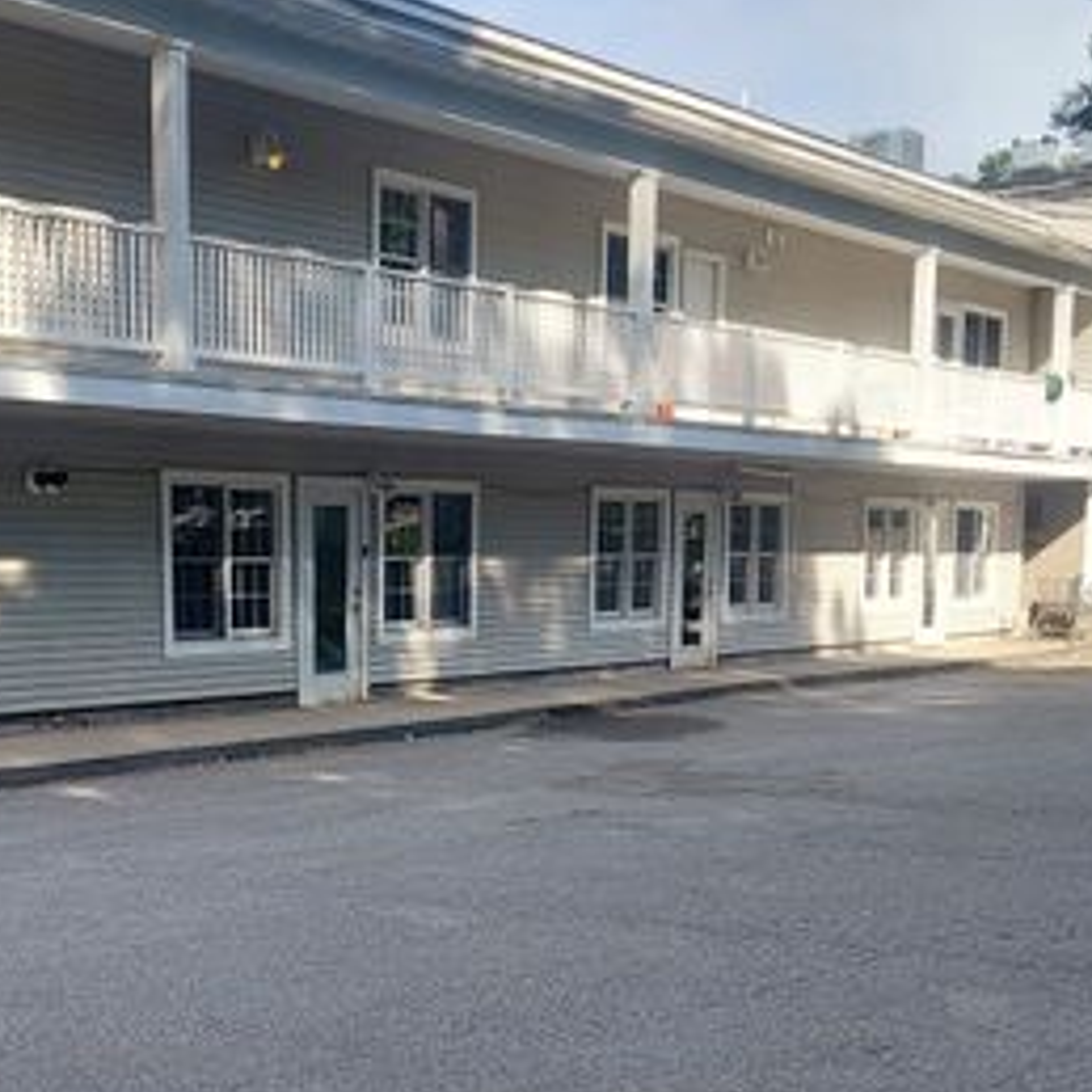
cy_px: 968
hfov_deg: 29.2
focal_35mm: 57
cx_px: 177
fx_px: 2034
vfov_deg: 28.9
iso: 50
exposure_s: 1/532
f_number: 1.8
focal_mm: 4.69
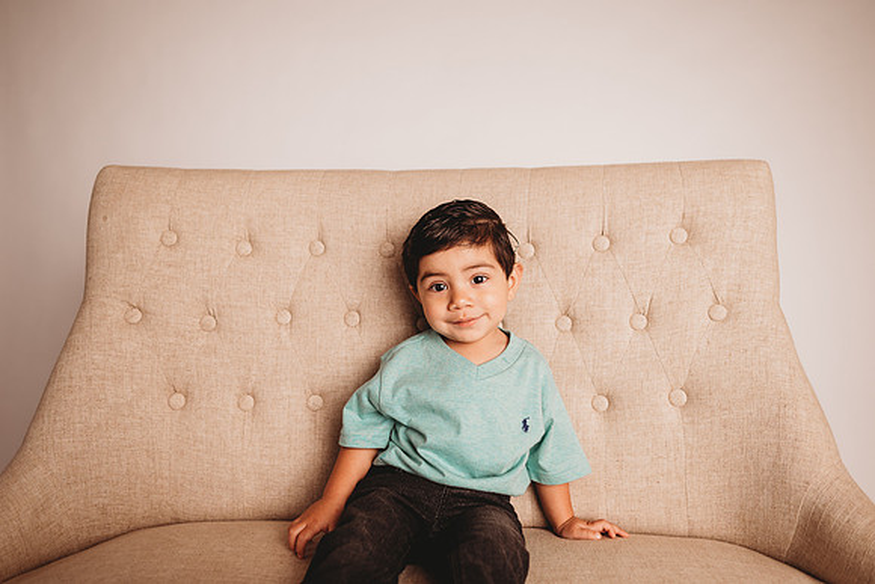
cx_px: 438
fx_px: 583
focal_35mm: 24
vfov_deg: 53.2
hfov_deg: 73.7
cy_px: 292
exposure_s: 1/160
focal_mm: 24
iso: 100
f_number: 2.5
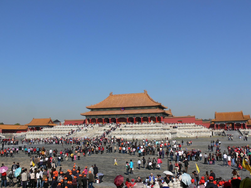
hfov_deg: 52.6
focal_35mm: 35
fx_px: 254
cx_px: 126
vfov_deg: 40.7
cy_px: 94
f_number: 6.3
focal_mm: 7.4
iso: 80
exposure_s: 1/400
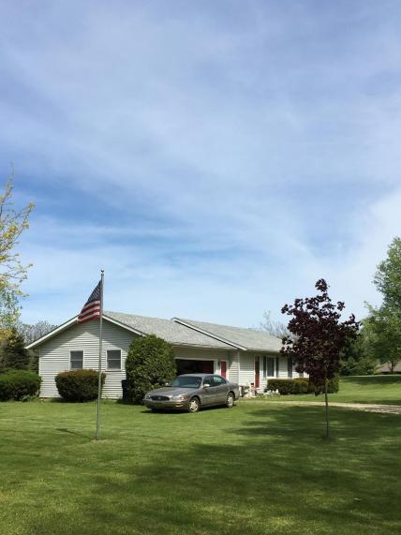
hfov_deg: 36.8
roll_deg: +0.9
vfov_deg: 47.6
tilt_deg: +5.3
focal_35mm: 39
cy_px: 324
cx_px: 187
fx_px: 603
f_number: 2.2
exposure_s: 1/1672
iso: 25
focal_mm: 4.15
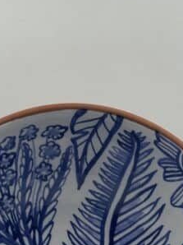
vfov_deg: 14.8
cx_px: 68
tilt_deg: -20.4
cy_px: 294
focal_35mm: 129
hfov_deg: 11.5
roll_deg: -1.7
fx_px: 911
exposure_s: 1/383
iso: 64
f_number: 1.78
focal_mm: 6.86
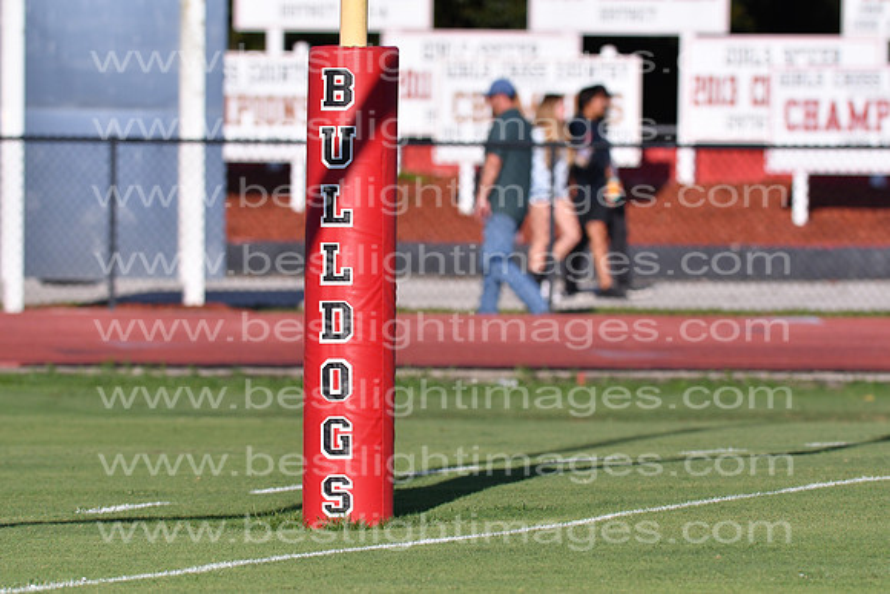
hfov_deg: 4.6
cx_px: 445
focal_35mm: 450
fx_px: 11127
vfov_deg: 3.1
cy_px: 297
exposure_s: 1/8000
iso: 500
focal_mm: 300
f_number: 4.5
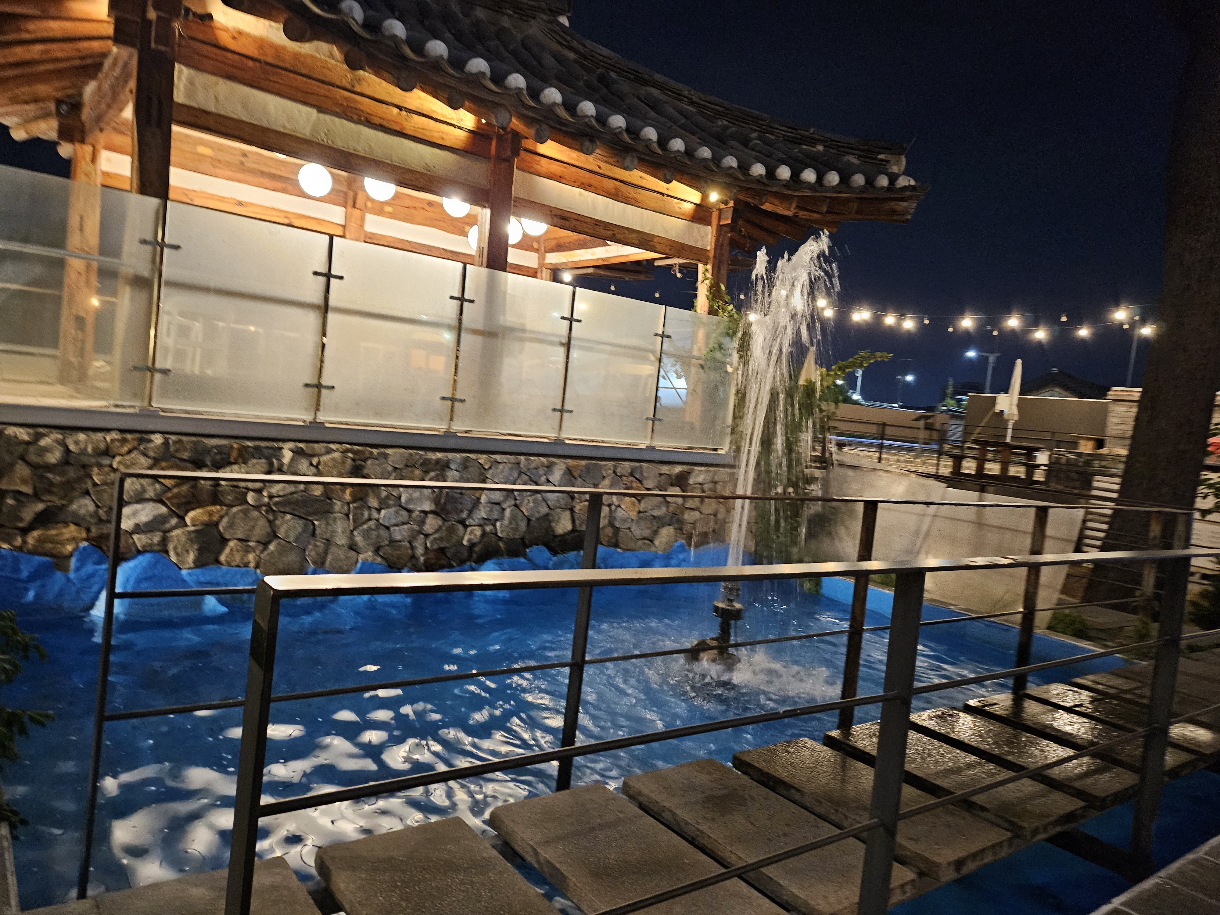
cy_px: 458
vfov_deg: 56.8
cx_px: 610
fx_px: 846
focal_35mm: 24
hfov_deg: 71.6
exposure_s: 1/30
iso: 500
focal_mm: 5
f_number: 1.8
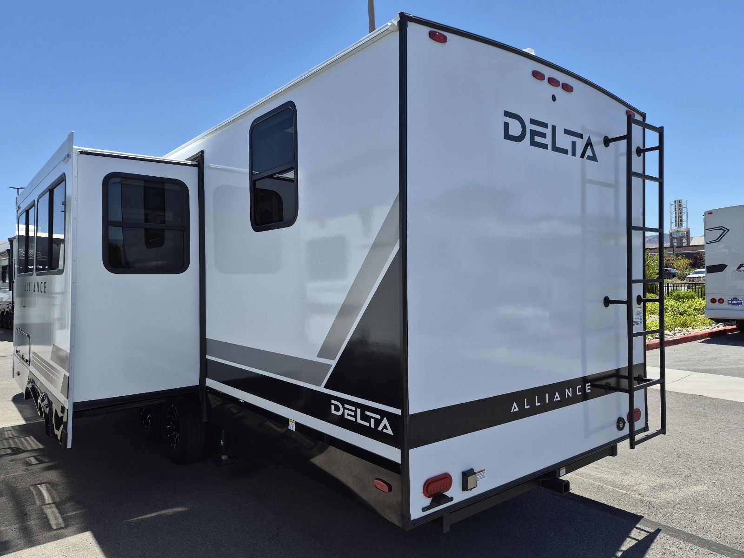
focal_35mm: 23
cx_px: 372
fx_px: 494
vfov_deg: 58.9
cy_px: 279
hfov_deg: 73.9
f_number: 1.8
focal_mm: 5.4
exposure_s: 1/5000
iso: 80
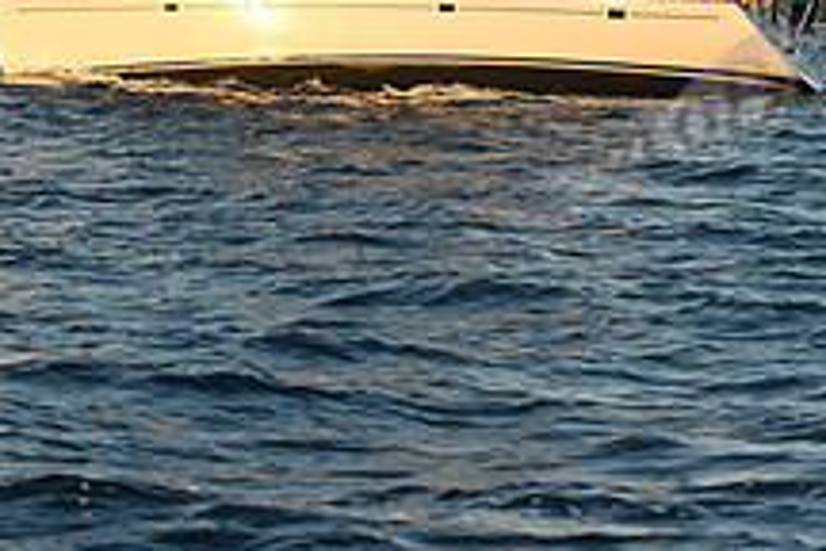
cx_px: 281
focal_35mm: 268
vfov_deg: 5.1
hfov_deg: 7.7
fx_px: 6149
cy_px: -429
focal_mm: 100
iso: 800
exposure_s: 1/800
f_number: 10
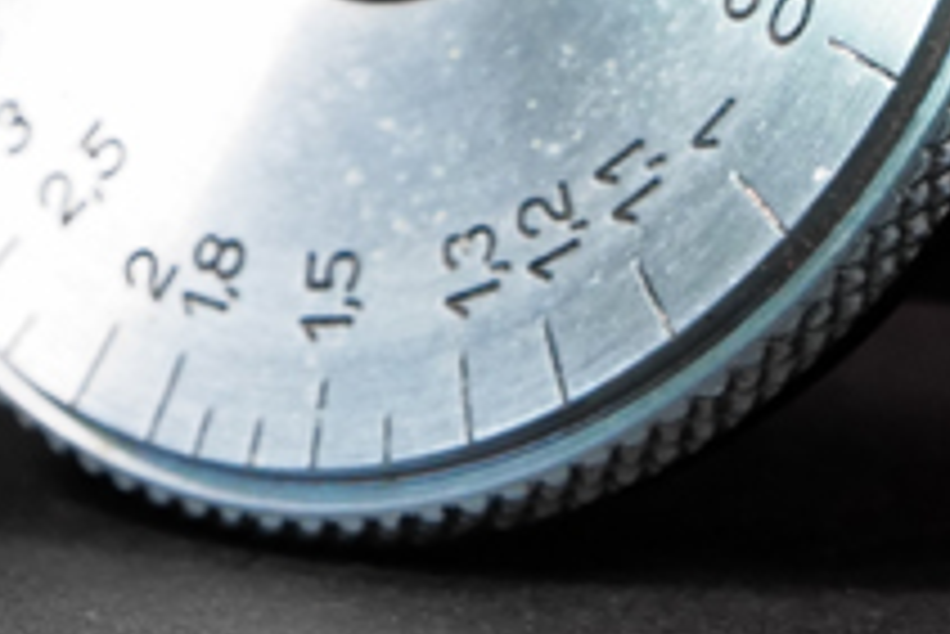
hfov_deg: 3.0
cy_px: -1093
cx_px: 932
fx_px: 18009
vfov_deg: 2.0
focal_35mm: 682
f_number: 11
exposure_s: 1/6
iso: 800
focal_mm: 90
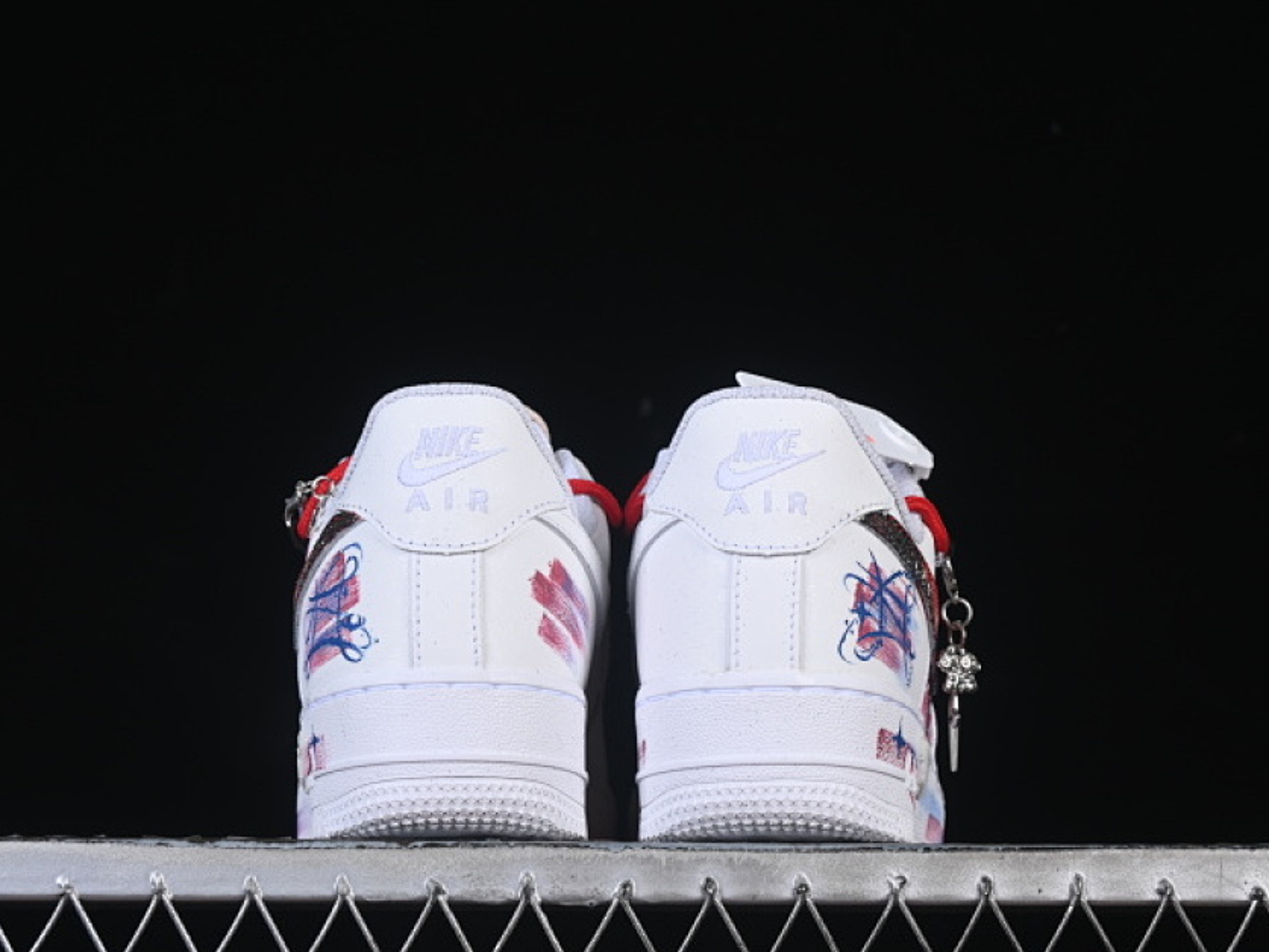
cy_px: 506
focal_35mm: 93
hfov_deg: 21.1
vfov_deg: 15.9
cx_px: 619
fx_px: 3410
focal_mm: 50
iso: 160
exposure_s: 1/100
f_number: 8
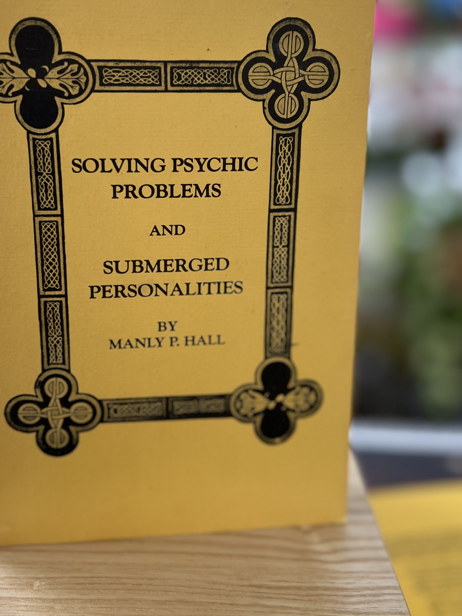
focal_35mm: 37
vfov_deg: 49.8
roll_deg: -0.4
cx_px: 182
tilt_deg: -11.9
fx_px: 658
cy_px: 247
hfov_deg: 38.5
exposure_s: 1/121
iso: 100
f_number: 1.5
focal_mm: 5.7
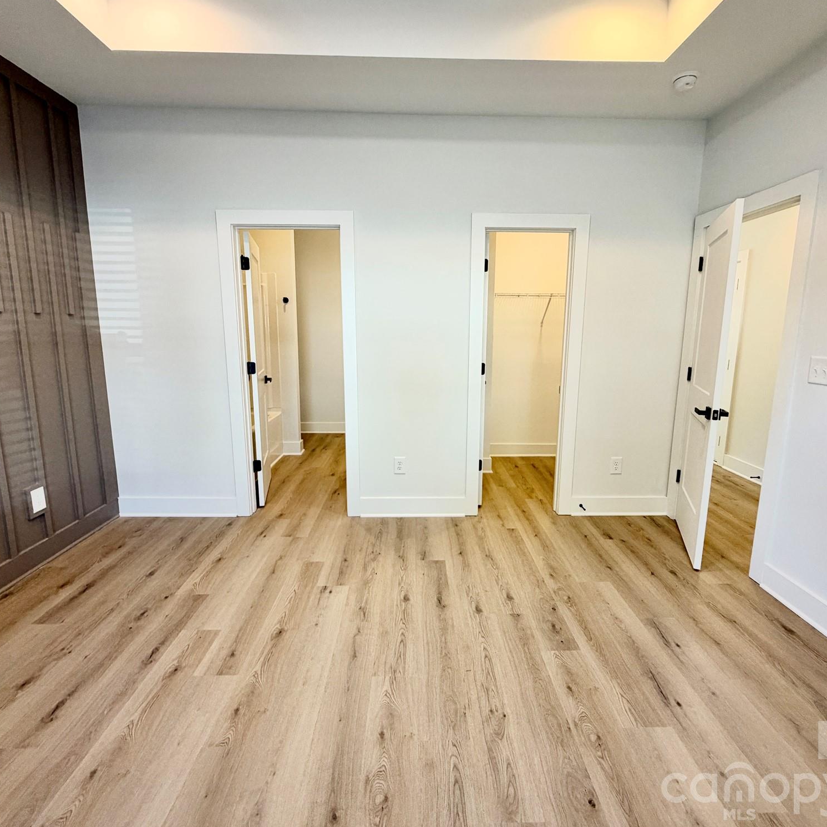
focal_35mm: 17
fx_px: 459
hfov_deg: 83.9
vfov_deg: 84.0
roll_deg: -1.2
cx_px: 427
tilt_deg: -9.5
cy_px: 404
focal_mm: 2.22
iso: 160
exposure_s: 1/120
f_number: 2.2
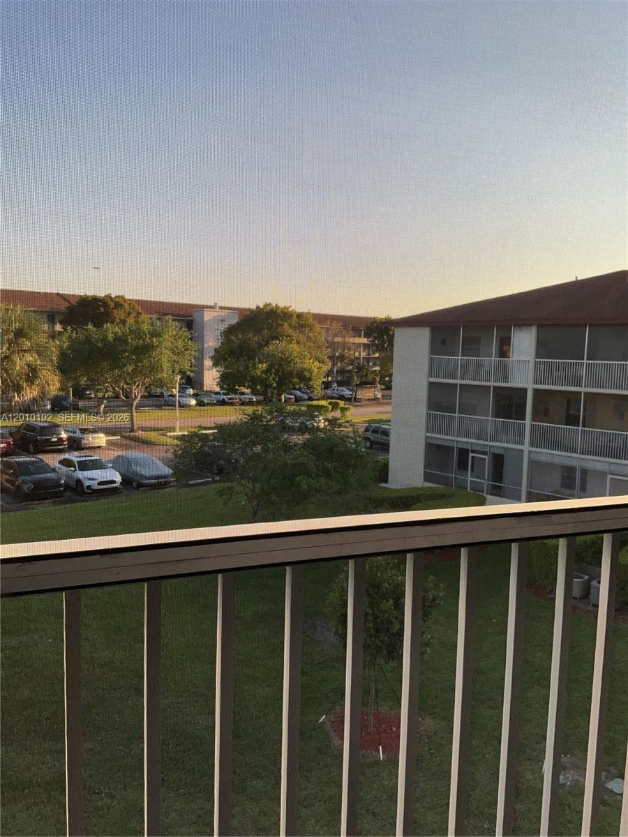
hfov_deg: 48.2
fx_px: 701
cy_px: 418
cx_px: 314
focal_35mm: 29
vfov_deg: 61.7
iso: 16
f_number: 1.8
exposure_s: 1/1279
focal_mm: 3
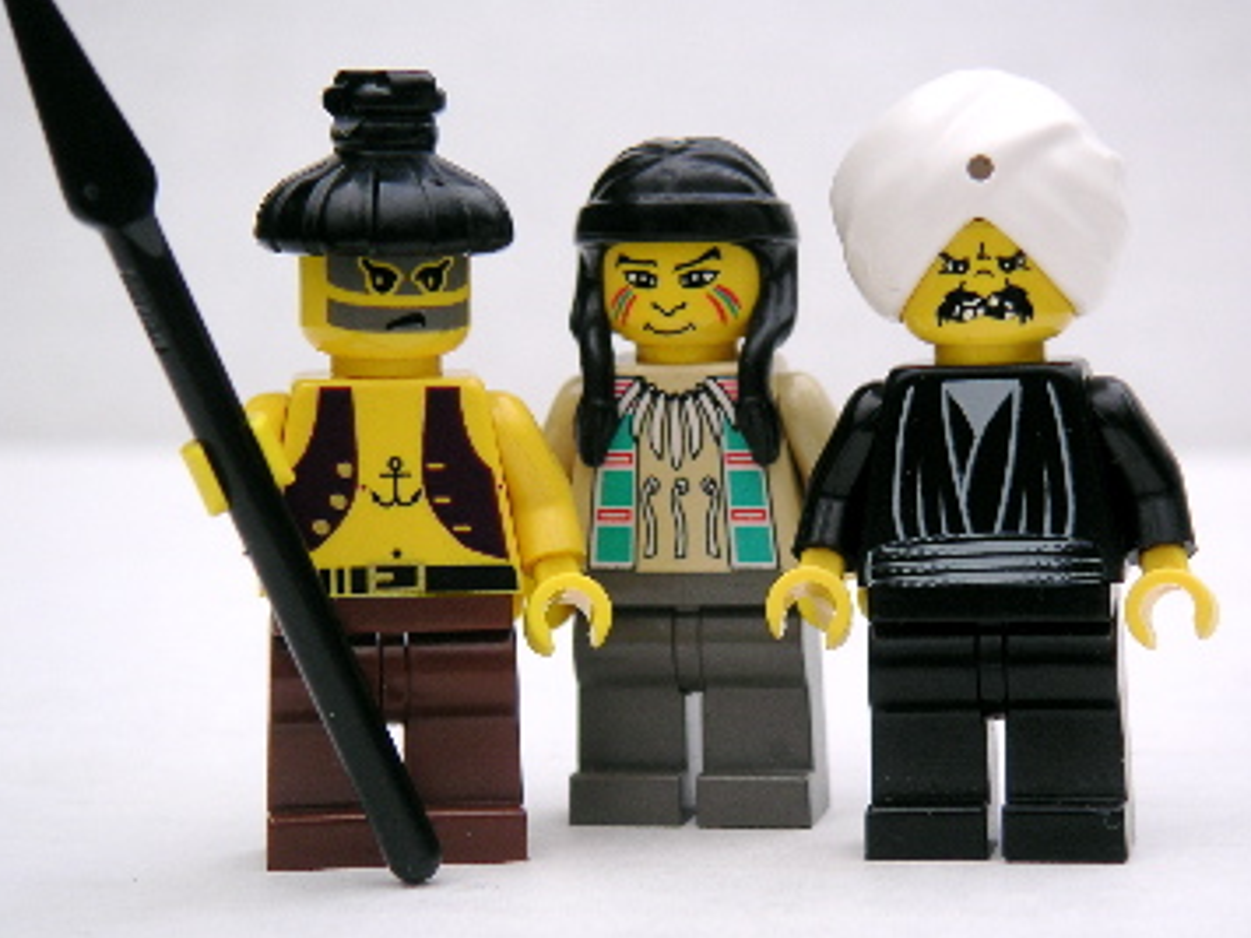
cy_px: 460
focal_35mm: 109
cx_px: 689
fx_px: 3939
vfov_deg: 13.6
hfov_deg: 18.0
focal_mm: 15
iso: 50
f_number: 3.5
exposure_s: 1/90
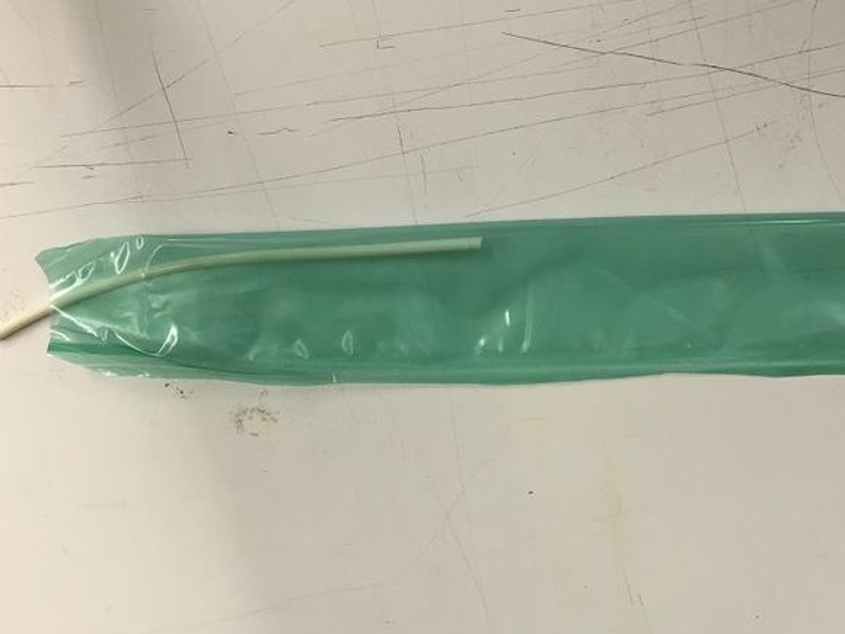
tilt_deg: -84.0
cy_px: 319
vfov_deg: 39.7
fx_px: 879
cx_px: 490
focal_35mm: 36
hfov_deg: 51.1
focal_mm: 4.15
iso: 80
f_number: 2.2
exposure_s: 1/30
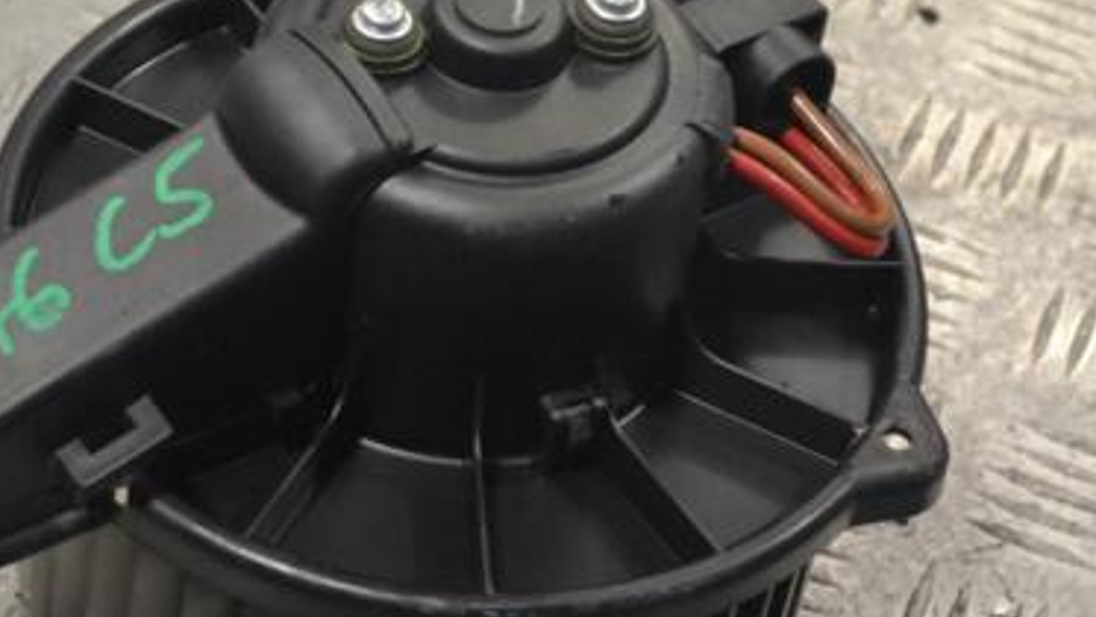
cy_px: 382
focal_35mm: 139
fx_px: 4036
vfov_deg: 8.7
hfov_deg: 15.4
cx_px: 379
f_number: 8
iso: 3200
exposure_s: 1/250
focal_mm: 55
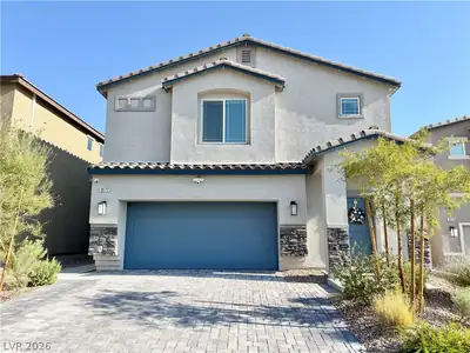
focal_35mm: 24
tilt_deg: +12.2
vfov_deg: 56.8
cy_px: 176
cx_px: 235
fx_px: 326
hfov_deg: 71.6
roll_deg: +1.9
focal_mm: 6.76
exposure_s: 1/2801
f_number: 1.78
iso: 80
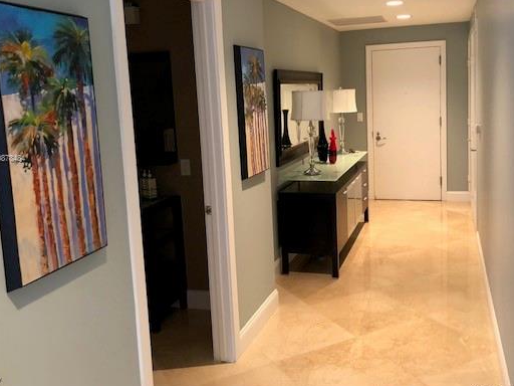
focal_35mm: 35
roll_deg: +2.1
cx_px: 285
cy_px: 159
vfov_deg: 40.6
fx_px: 520
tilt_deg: -7.0
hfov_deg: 52.5
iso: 50
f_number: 1.8
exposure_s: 1/15
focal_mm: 4
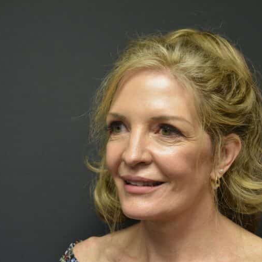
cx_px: 153
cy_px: 131
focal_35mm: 77
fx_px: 659
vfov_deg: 22.5
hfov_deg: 22.4
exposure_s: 1/60
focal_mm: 40
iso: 800
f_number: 5.6
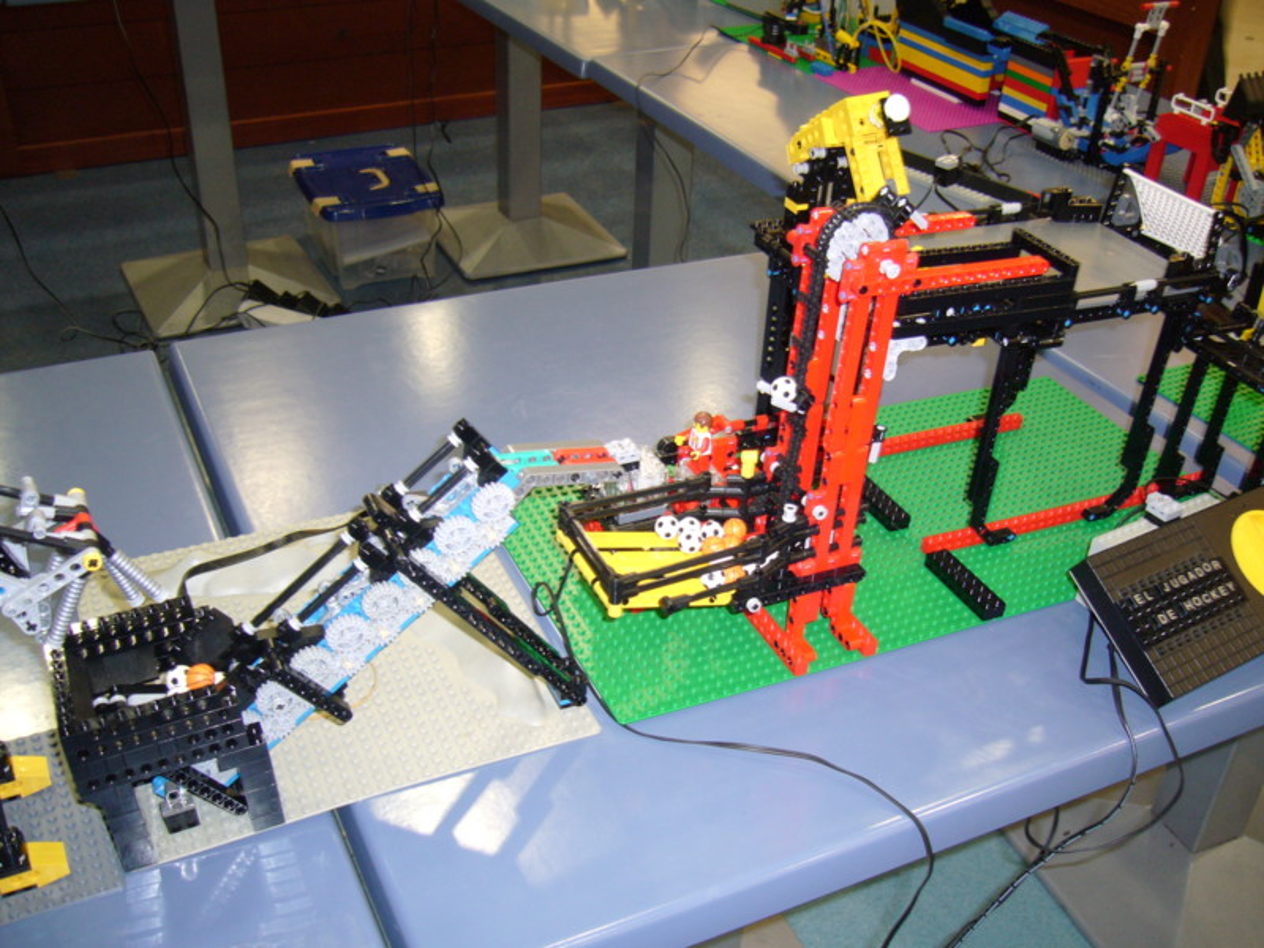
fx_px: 1278
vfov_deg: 40.7
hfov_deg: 52.6
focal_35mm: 35
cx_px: 632
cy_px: 474
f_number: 2.8
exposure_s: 1/8
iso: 100
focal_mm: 5.8
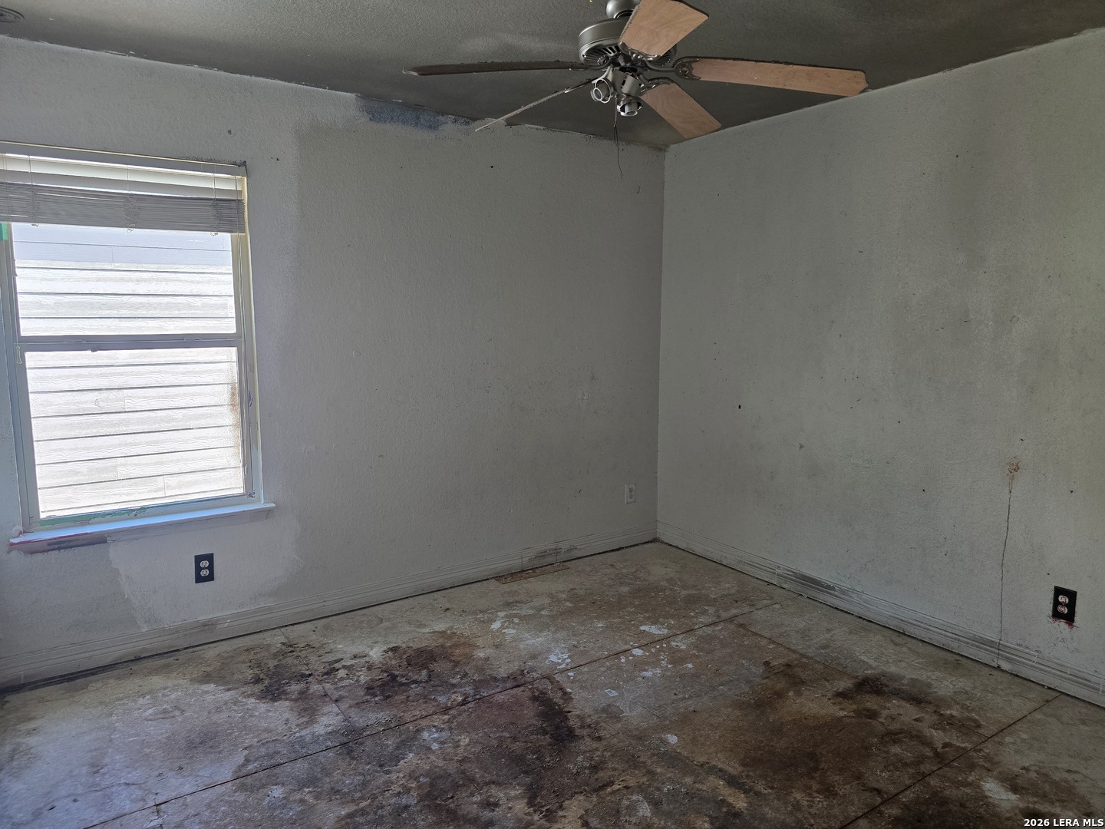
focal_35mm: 23
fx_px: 734
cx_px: 552
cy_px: 414
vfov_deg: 58.9
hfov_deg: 73.9
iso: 160
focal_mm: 6.3
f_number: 1.7
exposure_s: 1/180
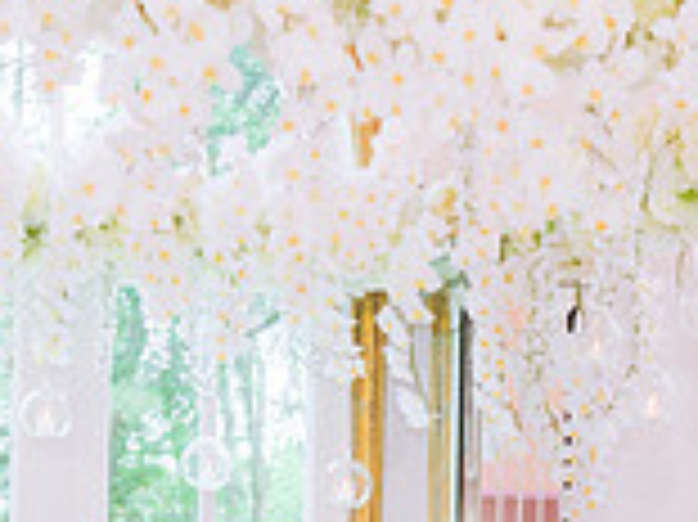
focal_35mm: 137
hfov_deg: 14.4
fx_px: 2760
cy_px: 803
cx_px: 270
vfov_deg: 10.4
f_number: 2.8
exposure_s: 1/250
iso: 1250
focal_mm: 38
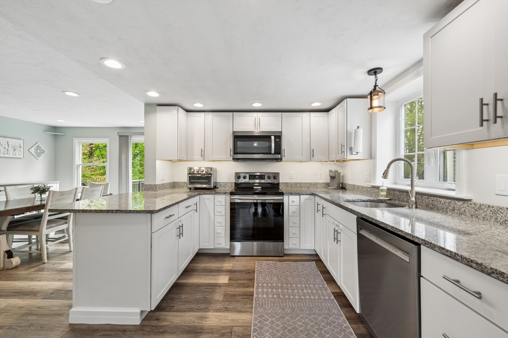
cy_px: 169
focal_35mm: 14
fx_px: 197
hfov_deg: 104.3
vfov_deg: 81.1
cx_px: 254
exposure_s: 1/6
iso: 100
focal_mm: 14
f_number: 8
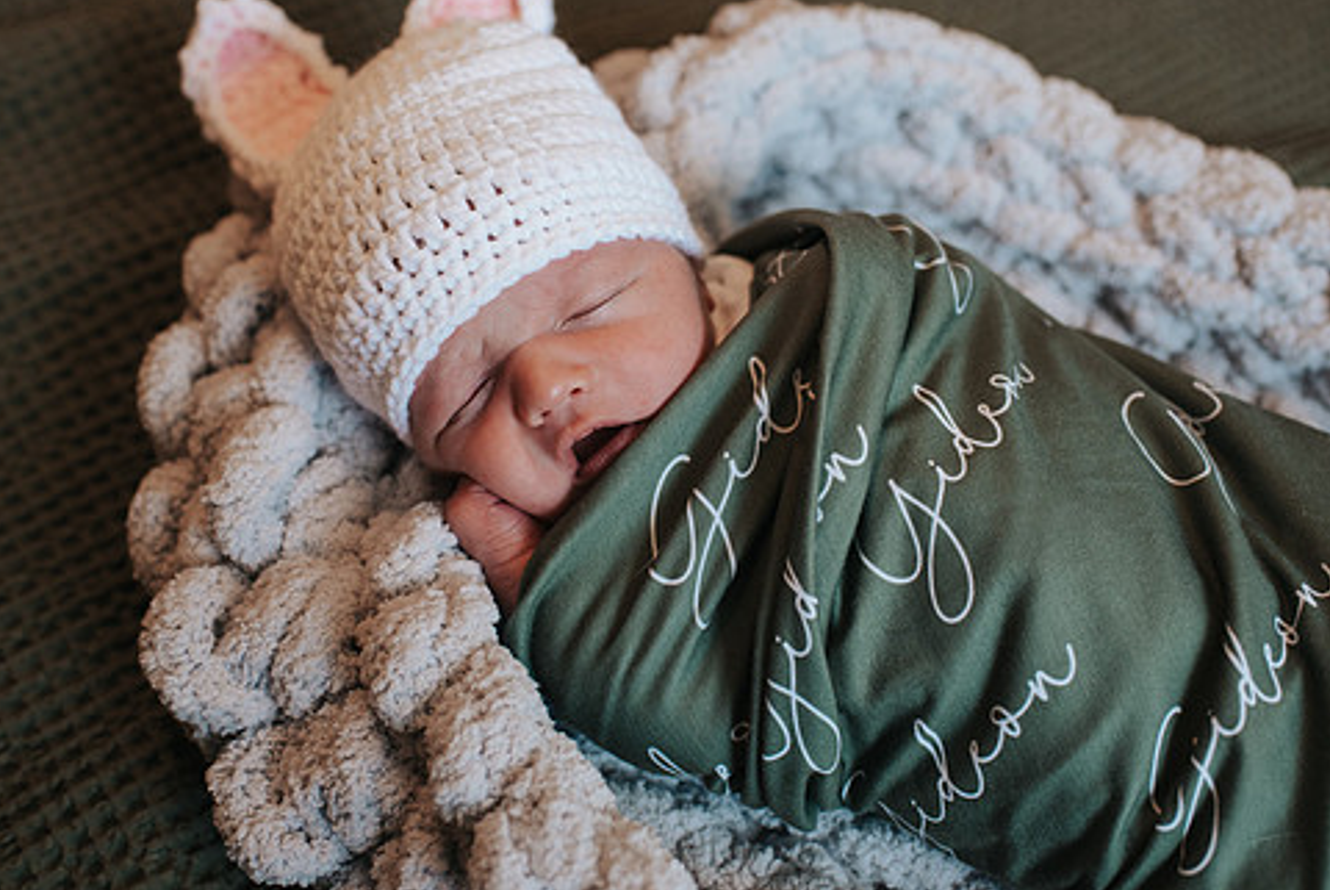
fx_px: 1590
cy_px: 365
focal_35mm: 43
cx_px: 626
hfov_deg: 45.4
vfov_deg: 31.2
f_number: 2.8
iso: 640
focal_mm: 35
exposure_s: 1/250
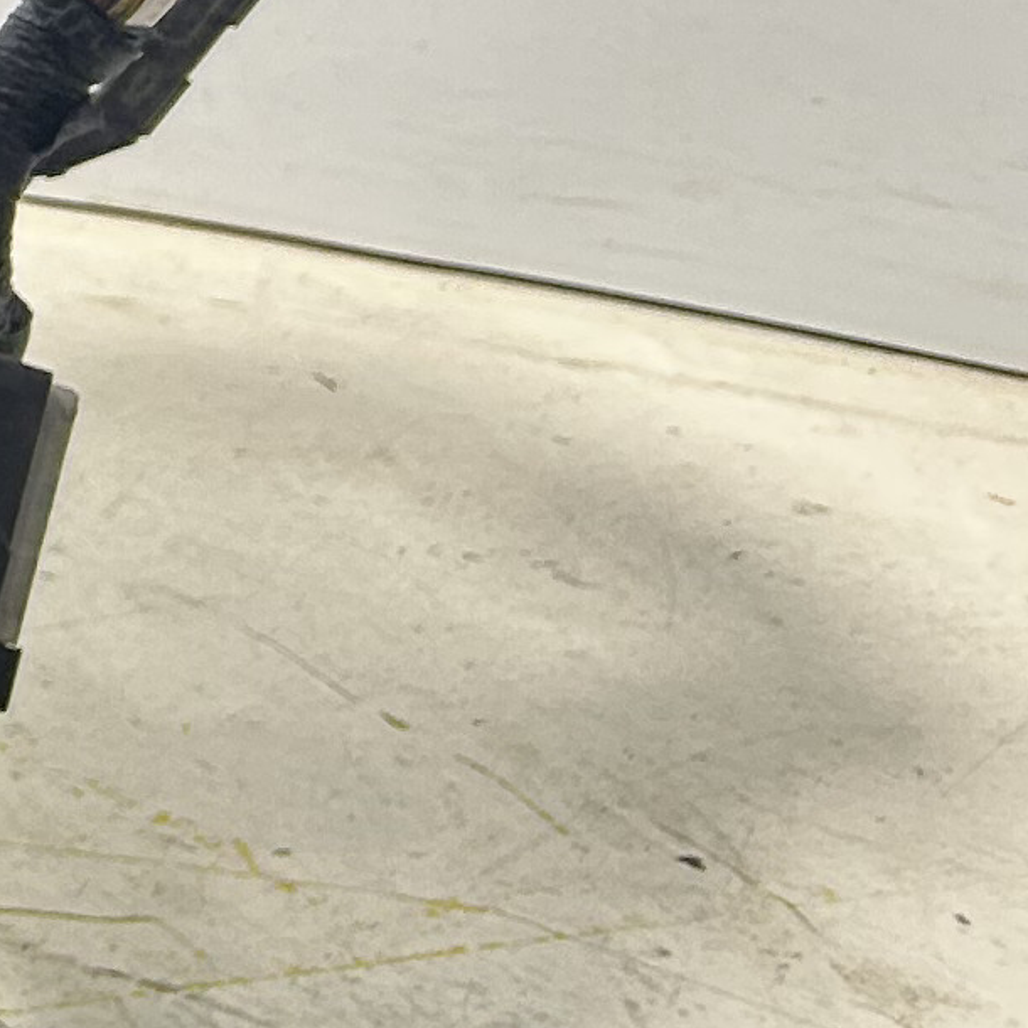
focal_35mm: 152
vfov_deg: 10.9
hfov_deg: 9.3
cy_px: -654
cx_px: -1963
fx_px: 5107
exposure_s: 1/120
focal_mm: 5.7
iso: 64
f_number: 1.5
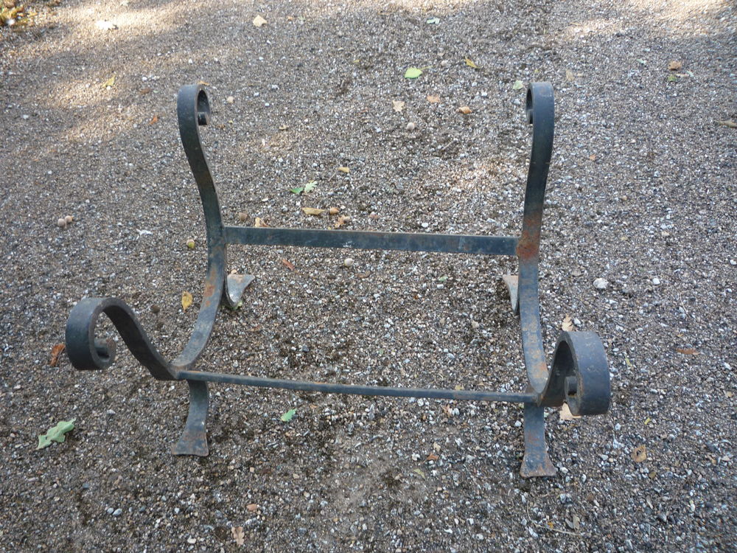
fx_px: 639
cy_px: 276
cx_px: 368
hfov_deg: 60.0
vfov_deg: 46.8
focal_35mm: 30
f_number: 3.3
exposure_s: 1/60
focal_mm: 5.2
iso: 100
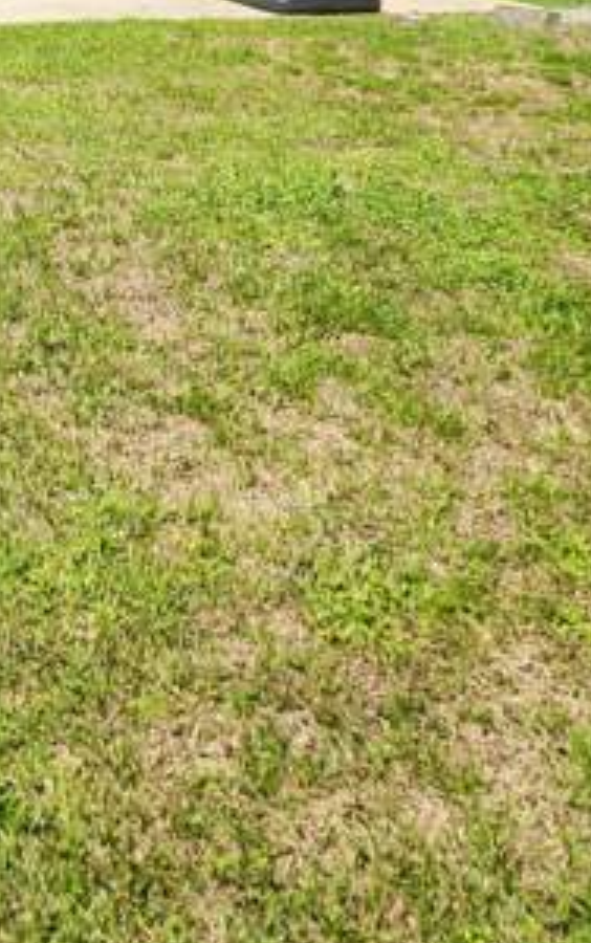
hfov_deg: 23.2
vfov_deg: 35.7
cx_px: -85
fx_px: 1338
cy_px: 38
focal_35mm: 52
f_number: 1.8
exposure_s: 1/1347
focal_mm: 5.4
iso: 20
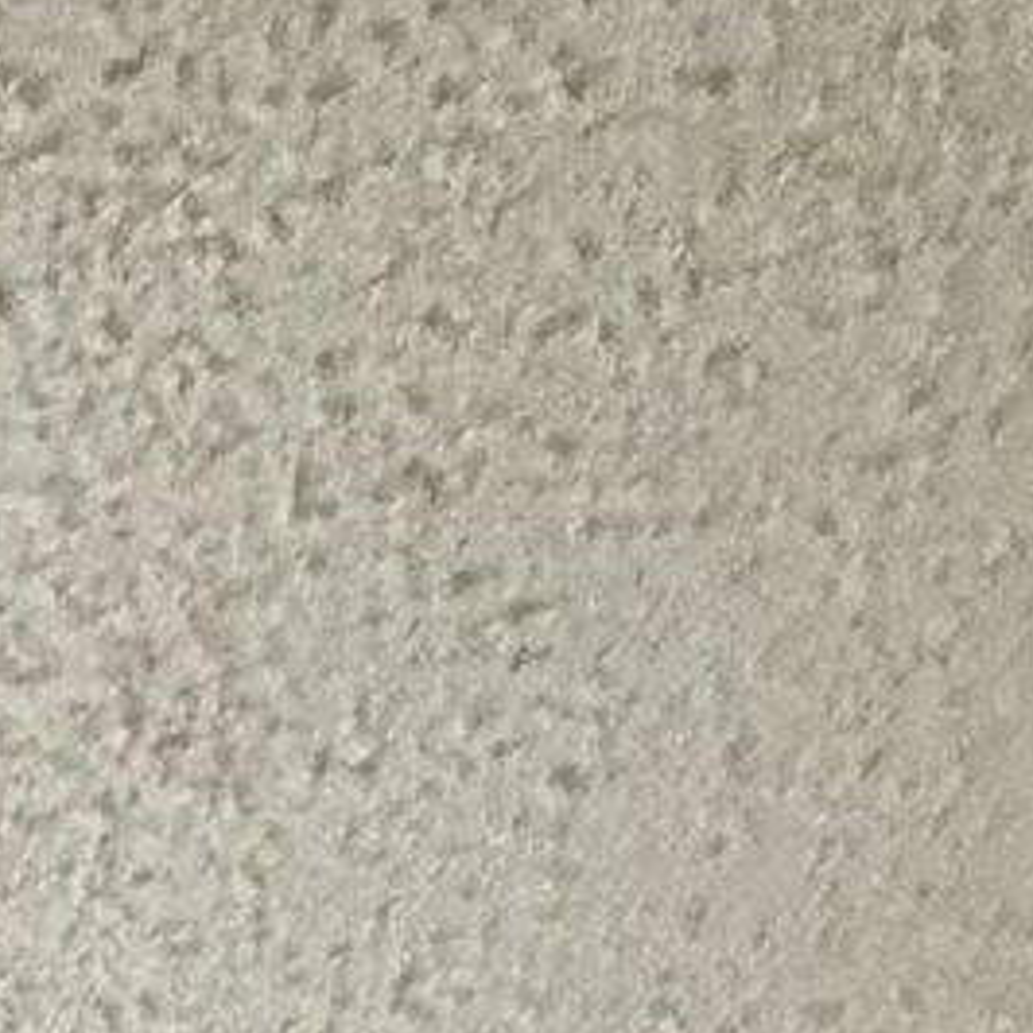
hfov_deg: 12.0
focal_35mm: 107
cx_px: -1666
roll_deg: -0.4
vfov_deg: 7.8
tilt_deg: -9.3
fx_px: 3613
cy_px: 4303
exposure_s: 1/60
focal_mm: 2.22
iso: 1000
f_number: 2.2
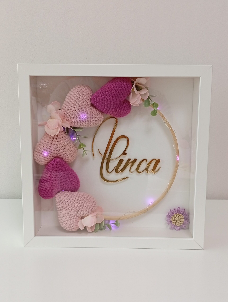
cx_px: 114
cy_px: 151
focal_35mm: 41
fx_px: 359
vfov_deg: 45.7
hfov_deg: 35.2
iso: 106
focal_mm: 3.98
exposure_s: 1/50
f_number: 1.8
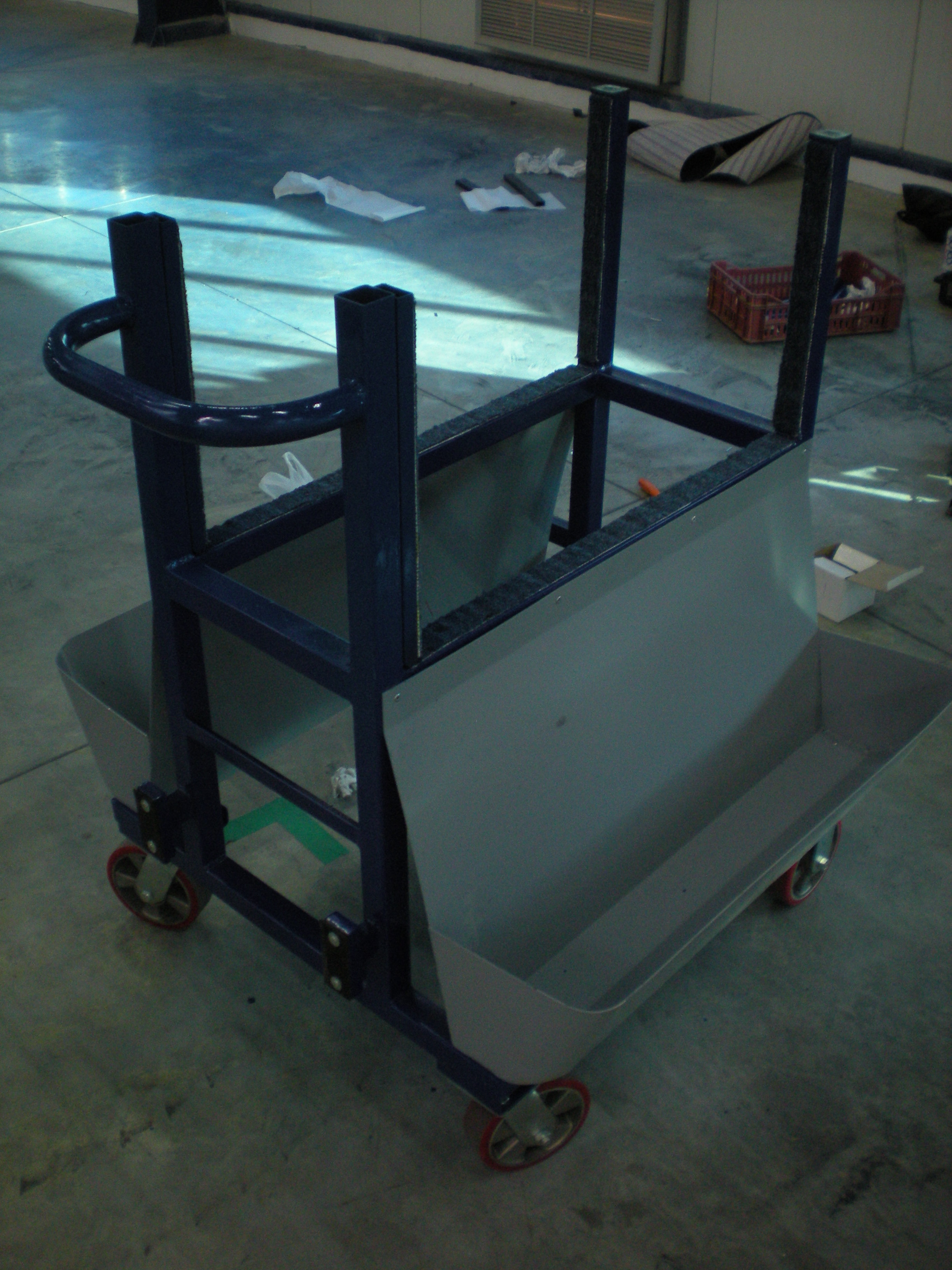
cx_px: 476
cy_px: 635
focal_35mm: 38
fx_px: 1393
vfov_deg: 49.0
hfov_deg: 37.7
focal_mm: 6.3
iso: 200
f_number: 3.1
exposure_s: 1/45
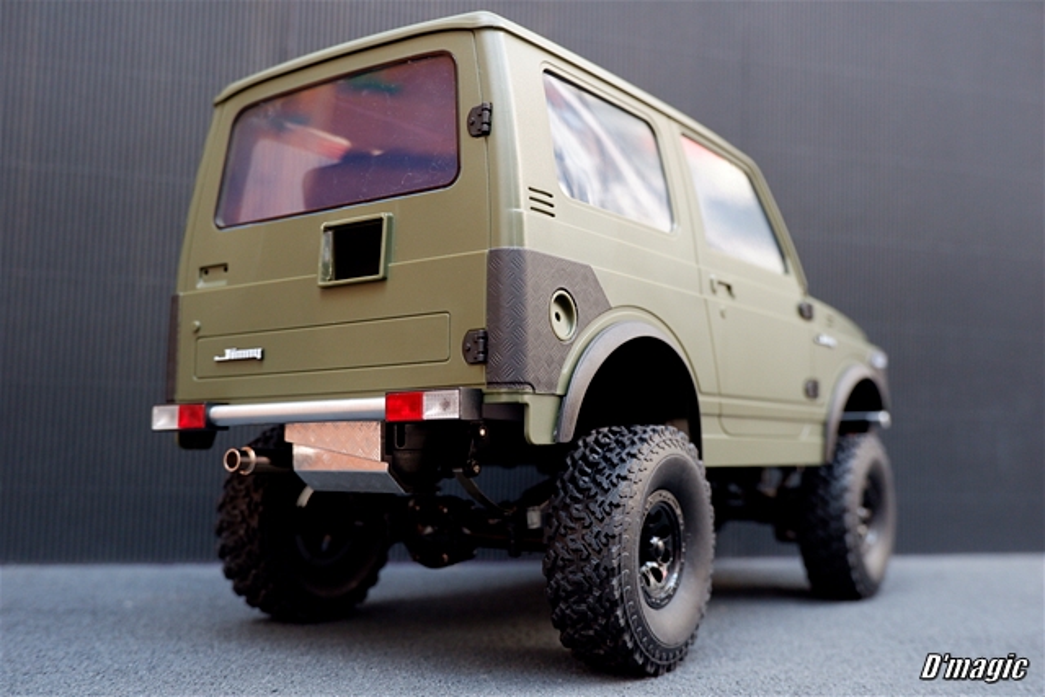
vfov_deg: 36.9
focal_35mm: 36
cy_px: 348
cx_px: 522
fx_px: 1045
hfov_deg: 53.1
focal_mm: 24.9
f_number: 4.4
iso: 1000
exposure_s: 1/38
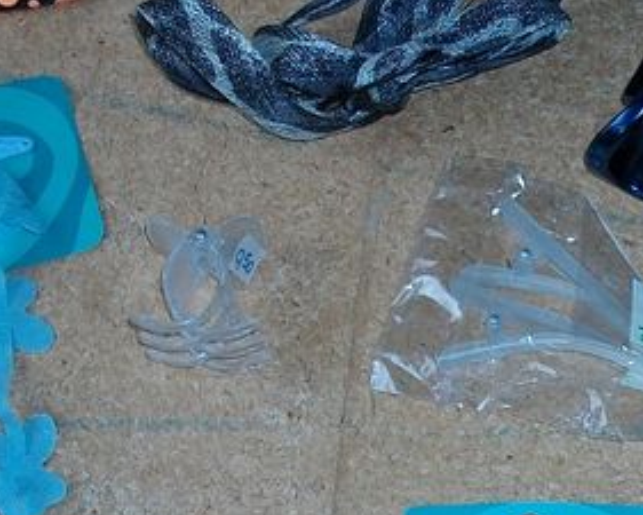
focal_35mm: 111
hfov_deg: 17.0
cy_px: 488
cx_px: 584
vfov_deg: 13.7
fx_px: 2113
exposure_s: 1/125
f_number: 2.9
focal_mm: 5.7
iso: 125
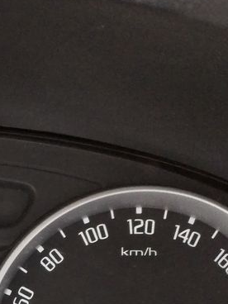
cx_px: -129
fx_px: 1107
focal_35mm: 126
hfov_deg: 11.2
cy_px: 359
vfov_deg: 15.1
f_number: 1.8
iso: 126
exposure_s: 1/100
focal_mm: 4.75
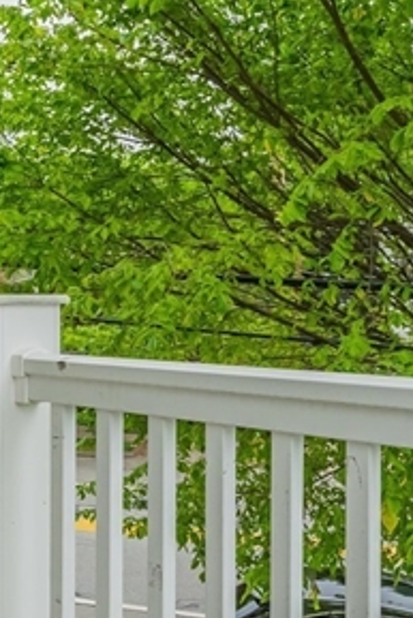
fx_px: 791
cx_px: 41
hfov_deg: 28.2
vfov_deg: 42.7
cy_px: 300
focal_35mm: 46
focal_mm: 13
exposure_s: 1/1250
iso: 800
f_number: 7.1
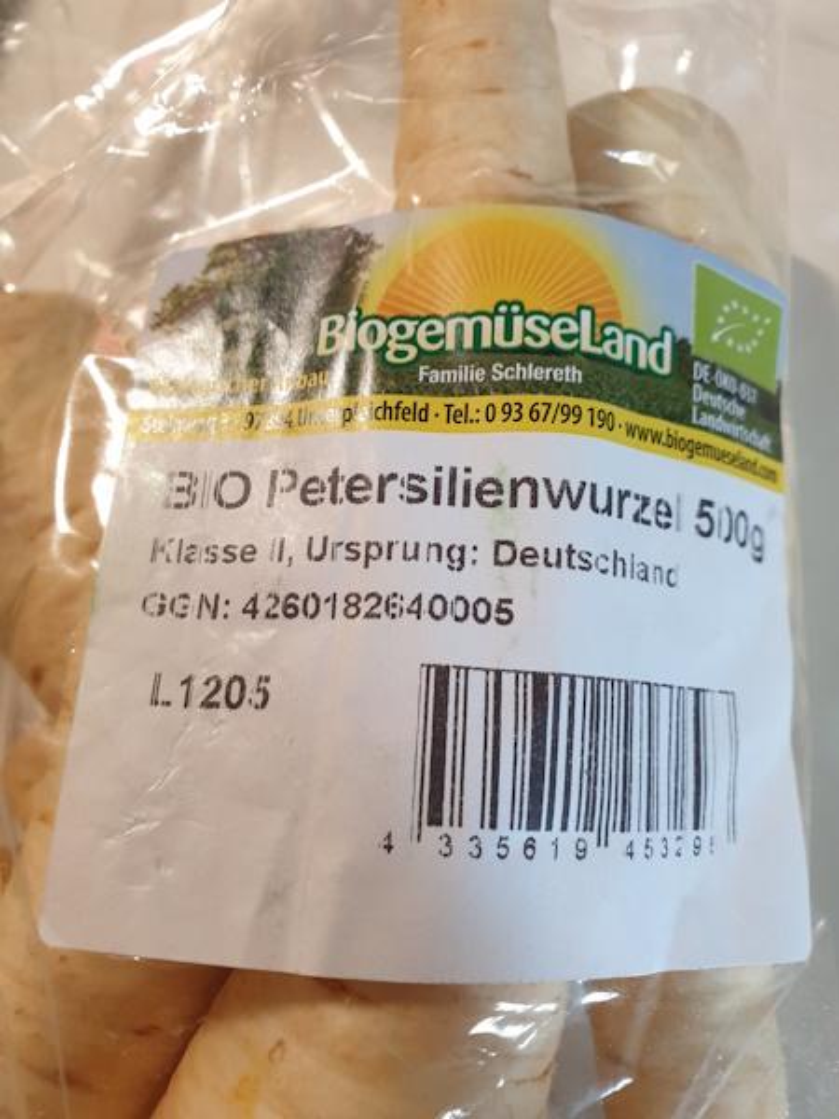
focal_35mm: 26
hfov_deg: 53.1
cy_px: 560
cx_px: 420
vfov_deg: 67.3
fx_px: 840
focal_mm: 4.3
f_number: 2.4
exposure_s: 1/22
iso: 250
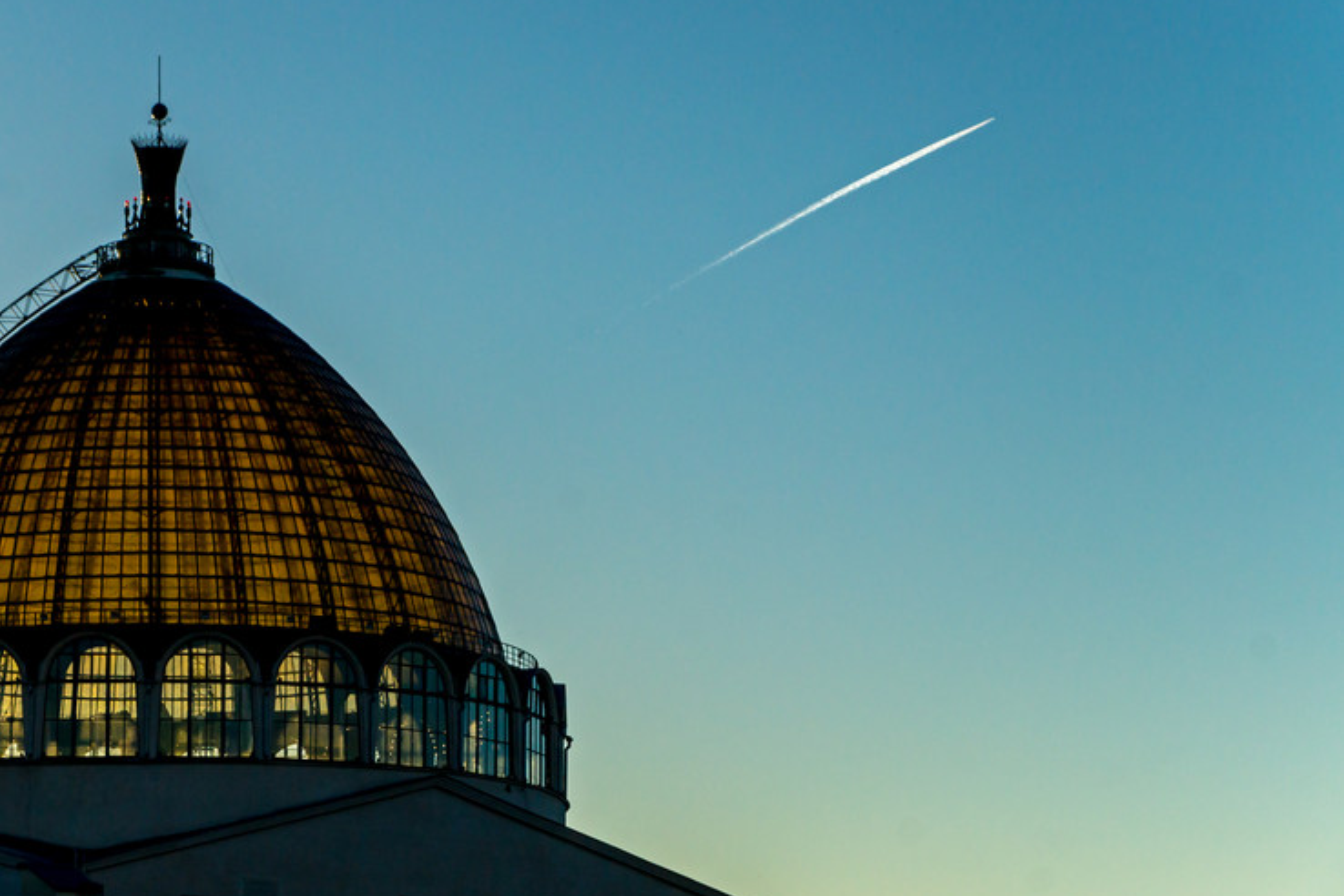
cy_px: 375
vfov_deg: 10.7
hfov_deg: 16.0
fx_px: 4778
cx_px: 528
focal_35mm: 128
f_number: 10
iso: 200
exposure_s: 1/1250
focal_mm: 70
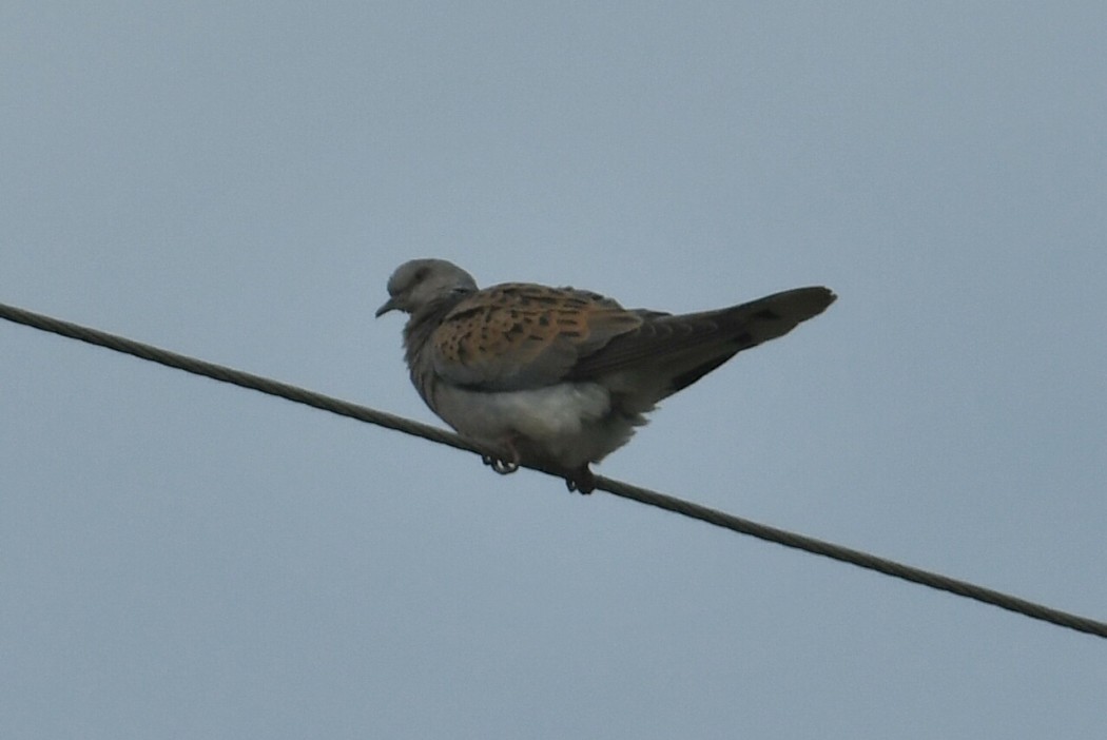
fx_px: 9232
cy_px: 370
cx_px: 554
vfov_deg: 4.6
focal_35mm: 300
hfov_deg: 6.9
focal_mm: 200
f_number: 7.1
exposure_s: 1/1600
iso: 320
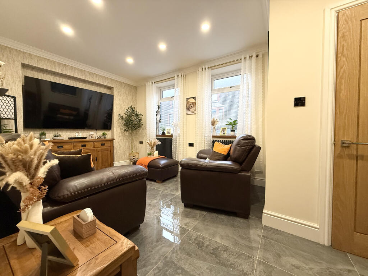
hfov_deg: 102.1
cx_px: 184
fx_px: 149
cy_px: 138
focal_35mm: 14
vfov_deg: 85.7
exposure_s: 1/50
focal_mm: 2.22
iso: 200
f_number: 2.2
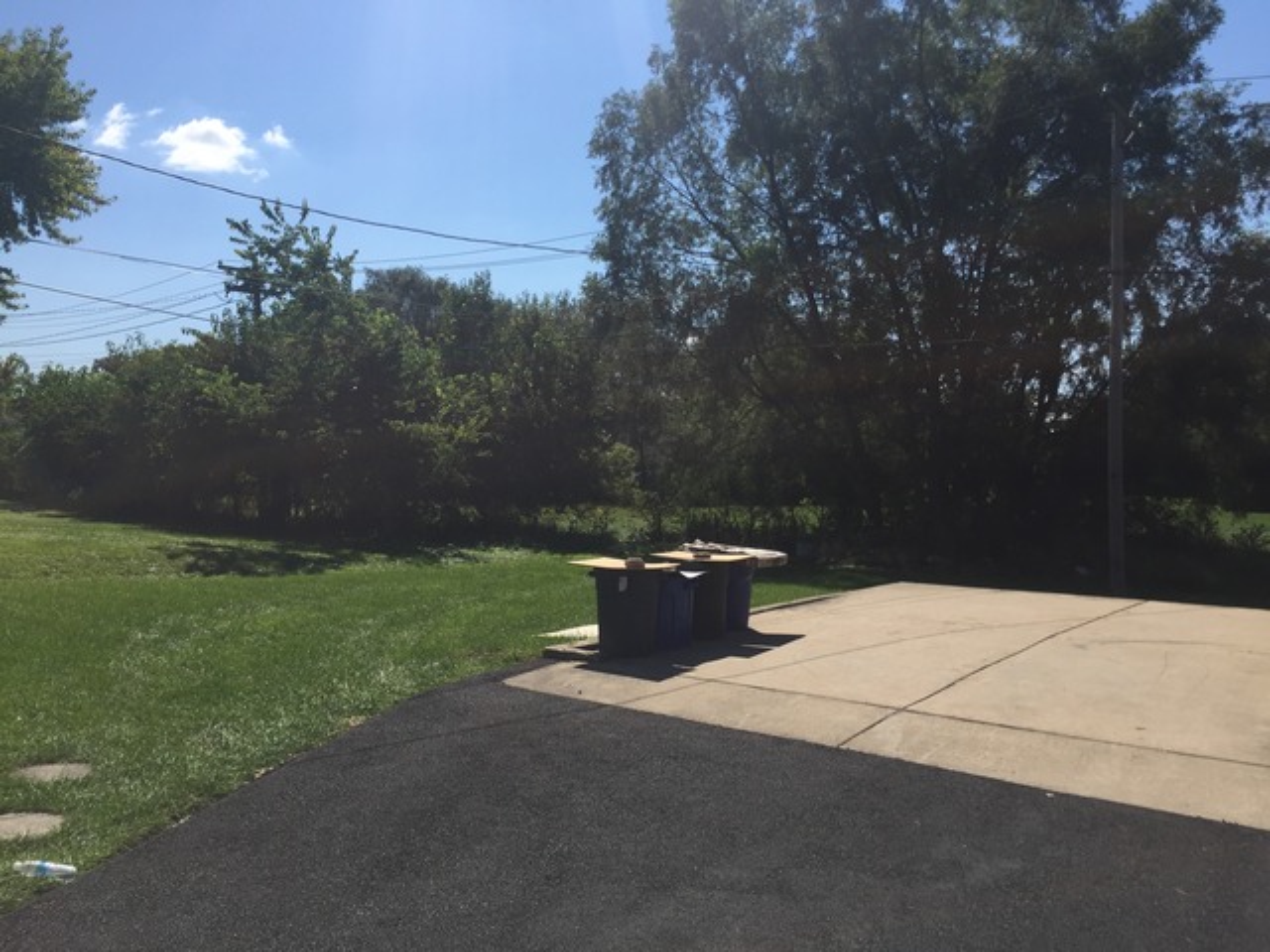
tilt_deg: +1.3
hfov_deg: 61.7
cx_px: 635
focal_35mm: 29
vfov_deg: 48.2
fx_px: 1064
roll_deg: -2.8
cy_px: 476
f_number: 2.2
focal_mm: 4.15
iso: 32
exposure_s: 1/3300
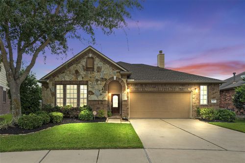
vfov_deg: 73.7
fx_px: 109
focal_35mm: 16
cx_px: 122
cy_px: 82
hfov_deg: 96.8
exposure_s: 1/250
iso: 100
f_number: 8
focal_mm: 16
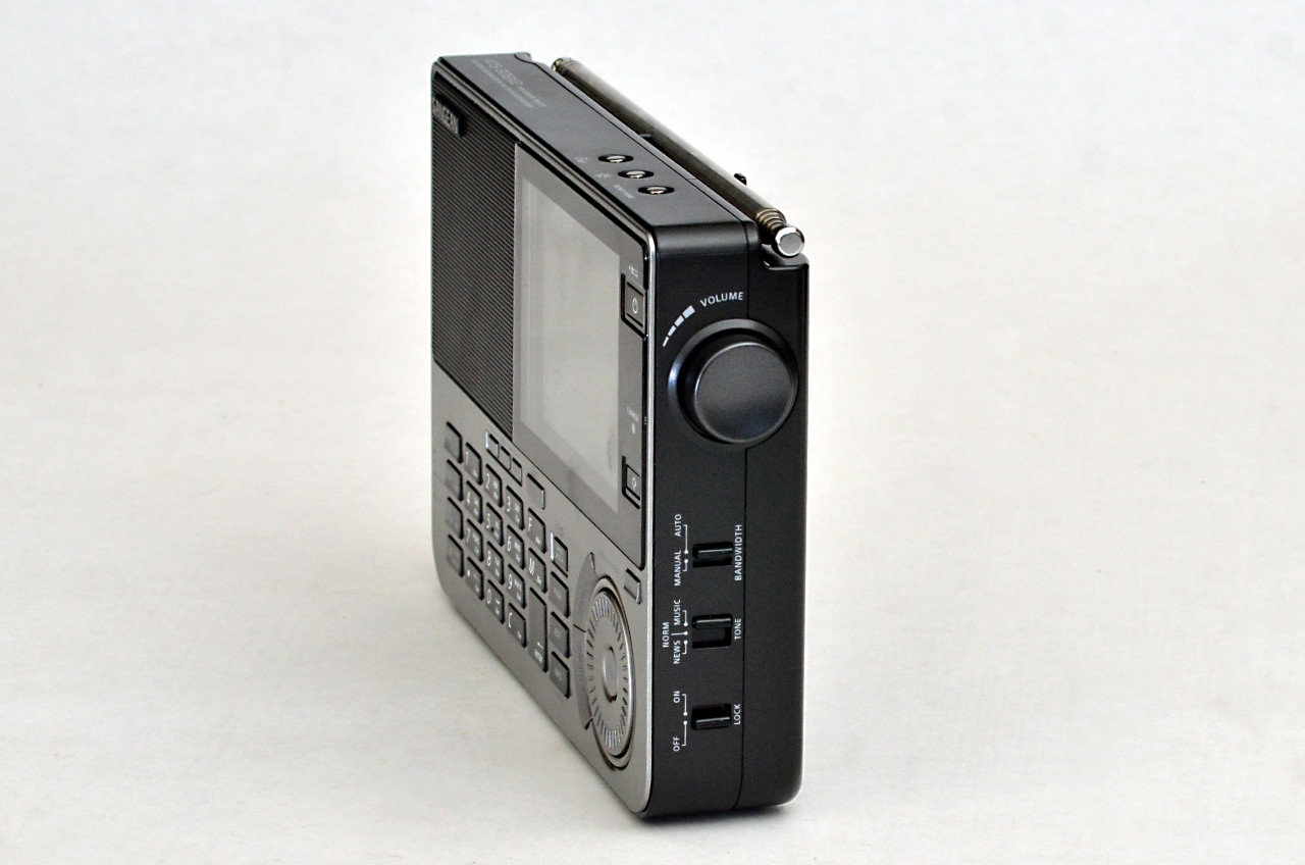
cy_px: 432
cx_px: 652
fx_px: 3256
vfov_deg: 15.1
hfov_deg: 22.7
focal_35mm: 90
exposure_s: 1/200
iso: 800
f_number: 9
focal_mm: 60
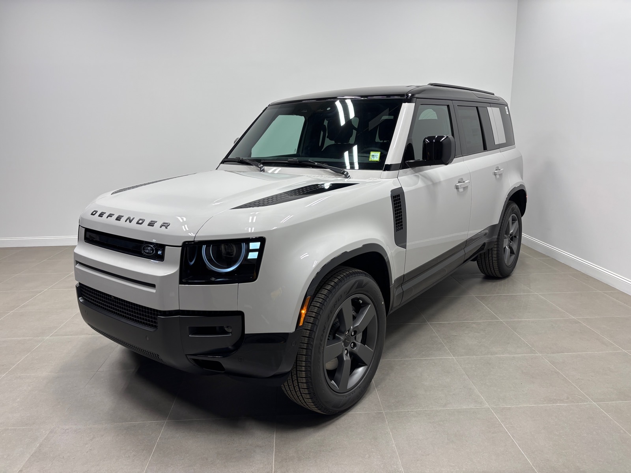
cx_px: 316
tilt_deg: -13.2
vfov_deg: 53.1
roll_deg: +1.2
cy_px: 236
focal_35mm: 26
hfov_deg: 67.3
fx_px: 474
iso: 50
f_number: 1.6
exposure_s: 1/249
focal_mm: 5.96
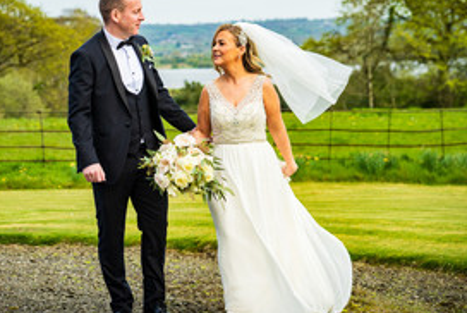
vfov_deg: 11.5
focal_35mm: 120
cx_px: 170
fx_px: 1558
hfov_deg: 17.0
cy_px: 166
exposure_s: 1/640
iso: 160
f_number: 4
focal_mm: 70
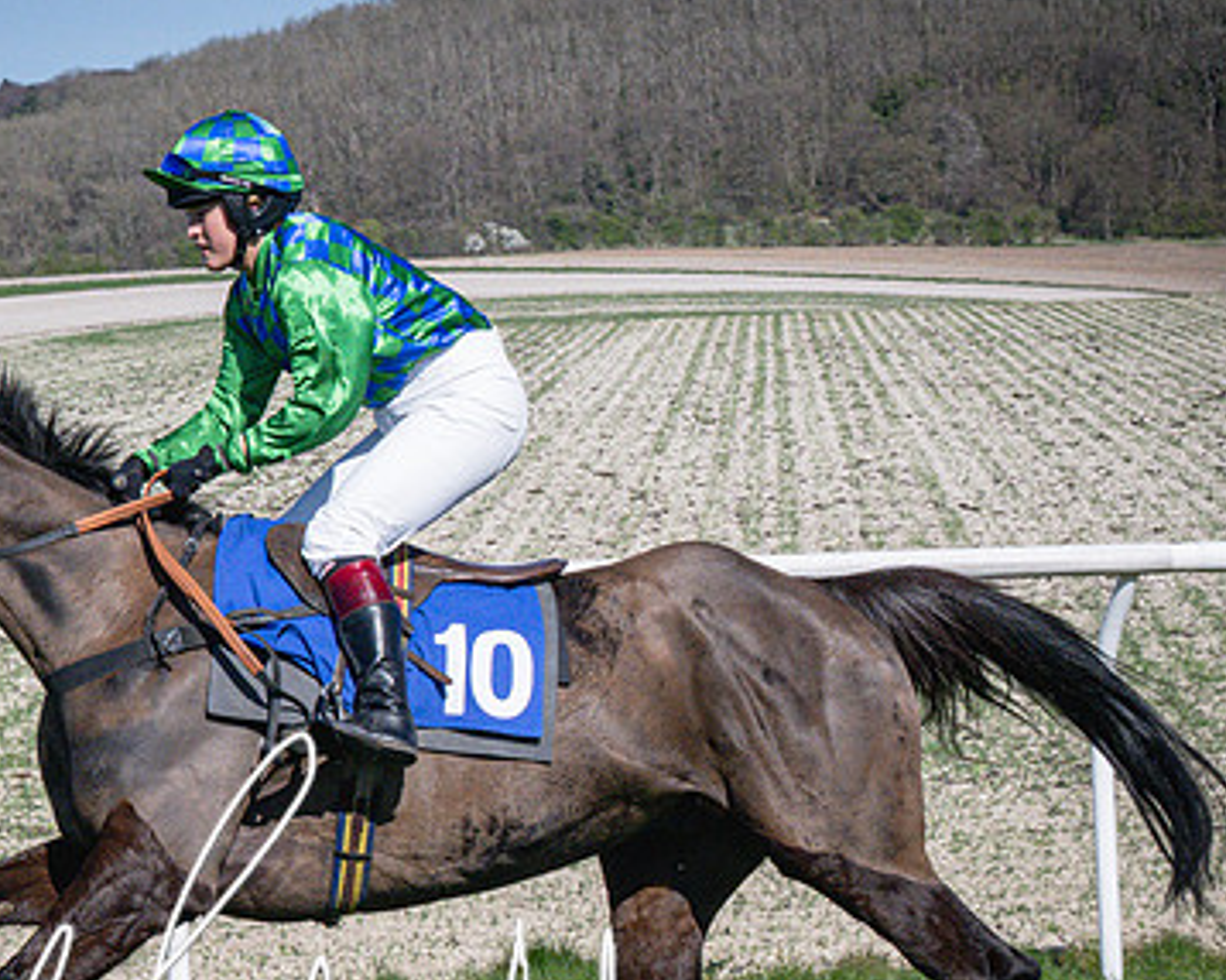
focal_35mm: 197
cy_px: 778
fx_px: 7144
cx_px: 657
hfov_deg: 9.8
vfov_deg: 7.8
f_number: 20
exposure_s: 1/1600
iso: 2800
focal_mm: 86
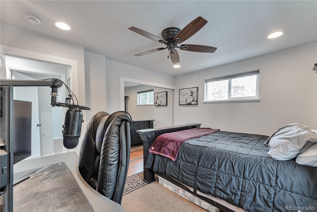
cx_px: 158
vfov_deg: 85.4
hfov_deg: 108.3
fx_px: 114
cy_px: 106
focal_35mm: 13
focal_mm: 9
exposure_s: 1/1.67
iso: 250
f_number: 8
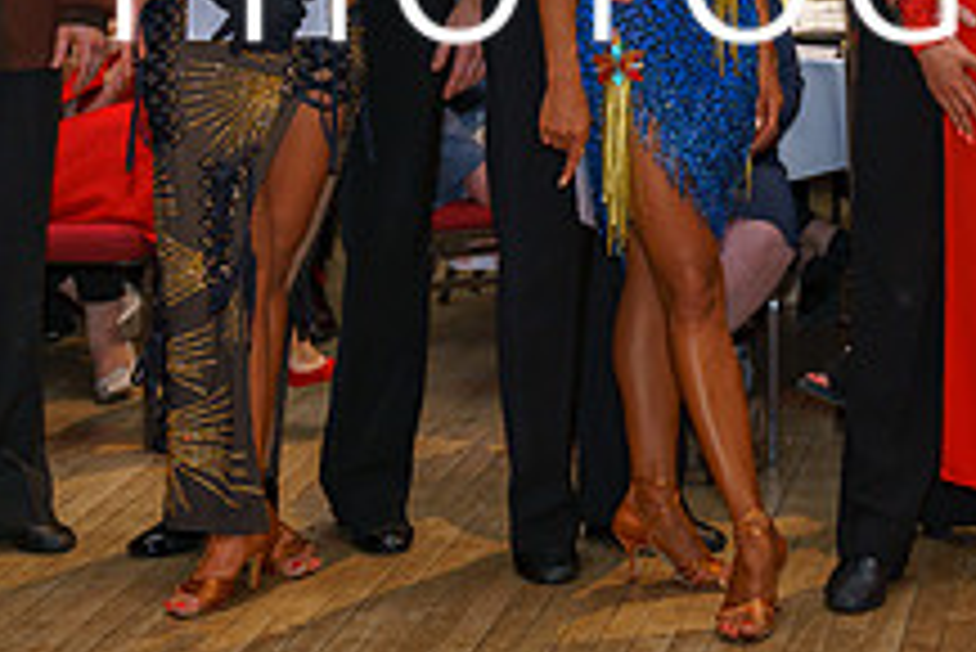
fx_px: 3120
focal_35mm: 115
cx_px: 996
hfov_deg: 17.3
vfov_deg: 11.7
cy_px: -122
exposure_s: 1/100
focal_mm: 37
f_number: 3.5
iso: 200
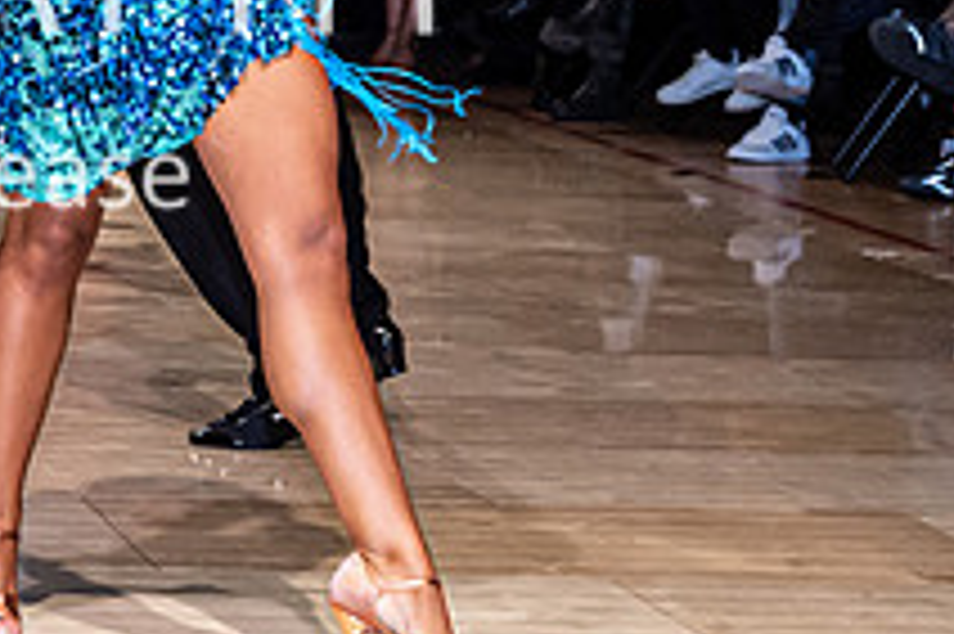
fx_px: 5216
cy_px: -166
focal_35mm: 197
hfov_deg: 10.2
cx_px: -292
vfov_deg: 6.9
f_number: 4
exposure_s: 1/400
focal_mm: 72
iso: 3200
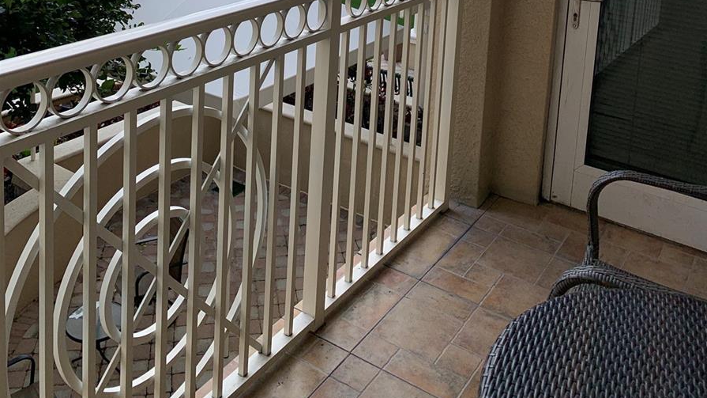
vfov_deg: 27.7
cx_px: 355
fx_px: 712
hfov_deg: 52.8
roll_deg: -2.6
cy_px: -66
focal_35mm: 38
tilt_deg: -8.0
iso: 25
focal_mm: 4.25
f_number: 1.8
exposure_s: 1/1368
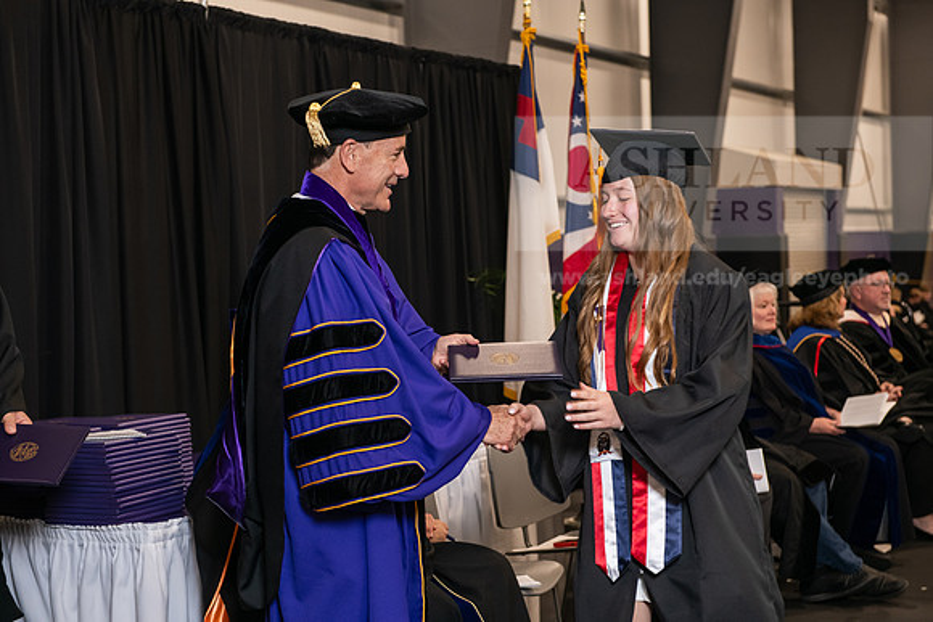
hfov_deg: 28.8
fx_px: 1815
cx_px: 466
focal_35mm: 70
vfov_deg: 19.5
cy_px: 311
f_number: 5
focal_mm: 70
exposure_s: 1/125
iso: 1600
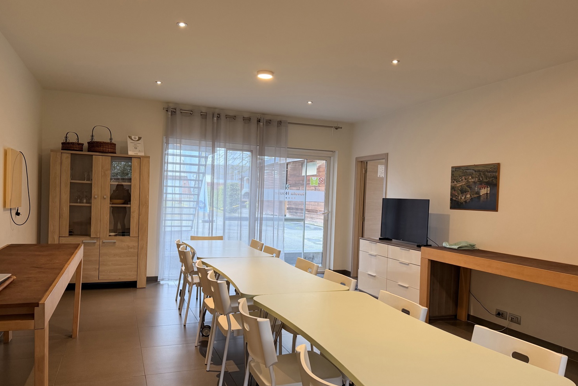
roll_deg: -2.2
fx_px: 433
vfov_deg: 47.9
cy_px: 209
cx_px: 292
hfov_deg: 67.4
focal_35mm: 27
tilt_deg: -2.0
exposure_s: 1/100
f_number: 1.78
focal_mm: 6.76
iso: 200
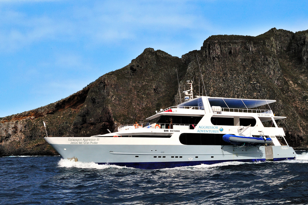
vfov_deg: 34.0
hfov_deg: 49.5
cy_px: 124
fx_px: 333
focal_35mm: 39
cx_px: 165
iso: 250
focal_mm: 29
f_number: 16
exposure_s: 1/1000
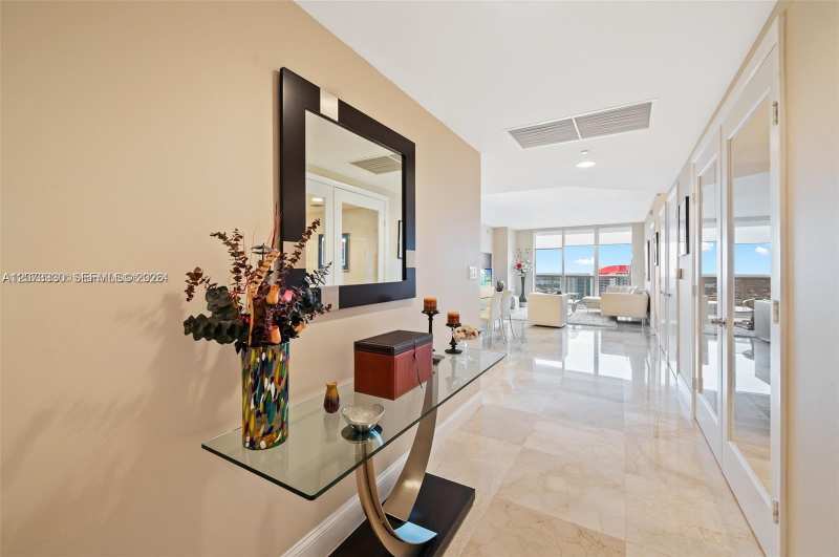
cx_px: 420
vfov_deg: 81.0
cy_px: 278
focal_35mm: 14
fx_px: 326
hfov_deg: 104.3
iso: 200
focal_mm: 14
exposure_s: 1/5
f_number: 8
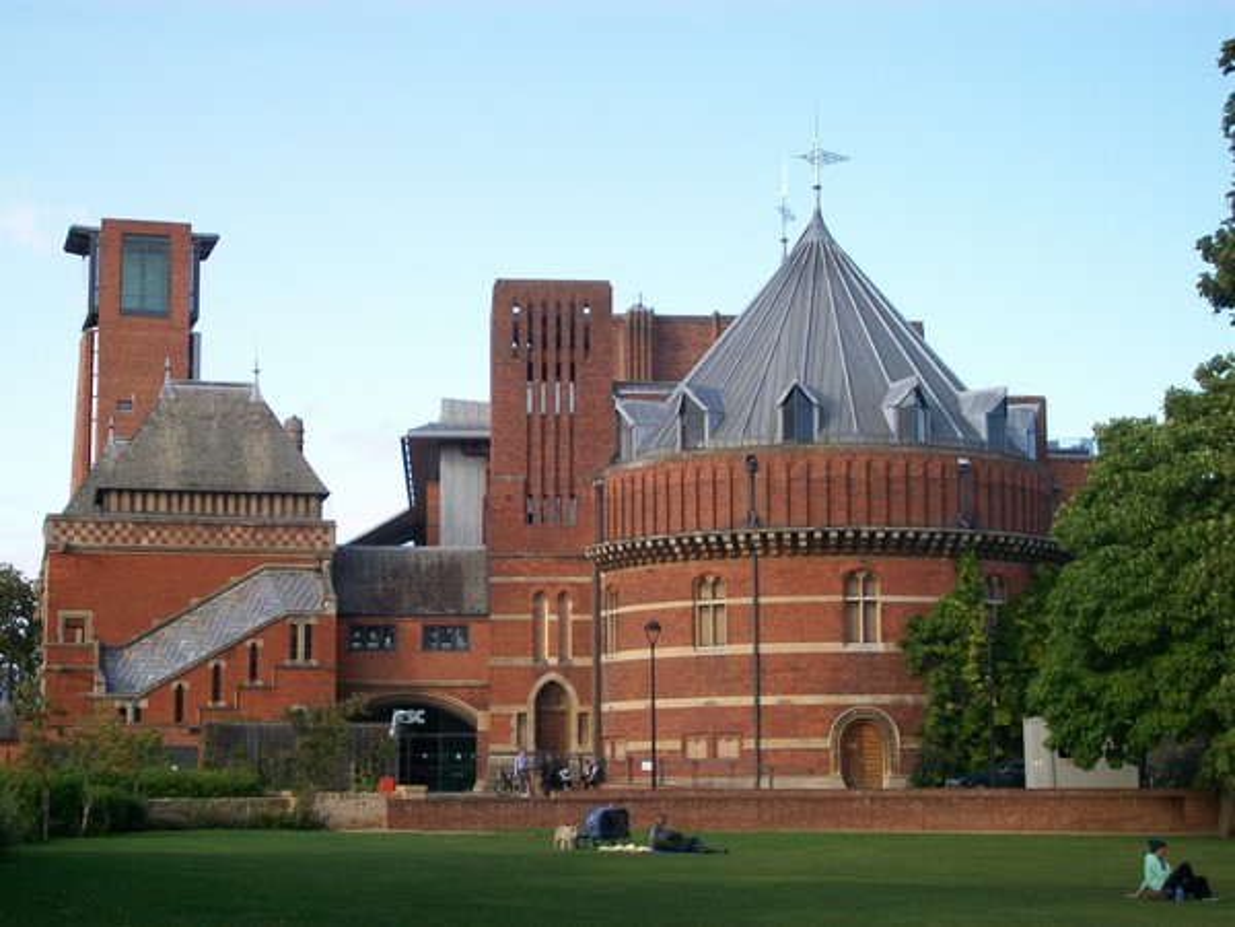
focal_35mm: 66
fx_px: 2355
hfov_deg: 29.4
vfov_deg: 22.3
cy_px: 464
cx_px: 618
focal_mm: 11.8
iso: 64
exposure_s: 1/250
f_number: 3.8
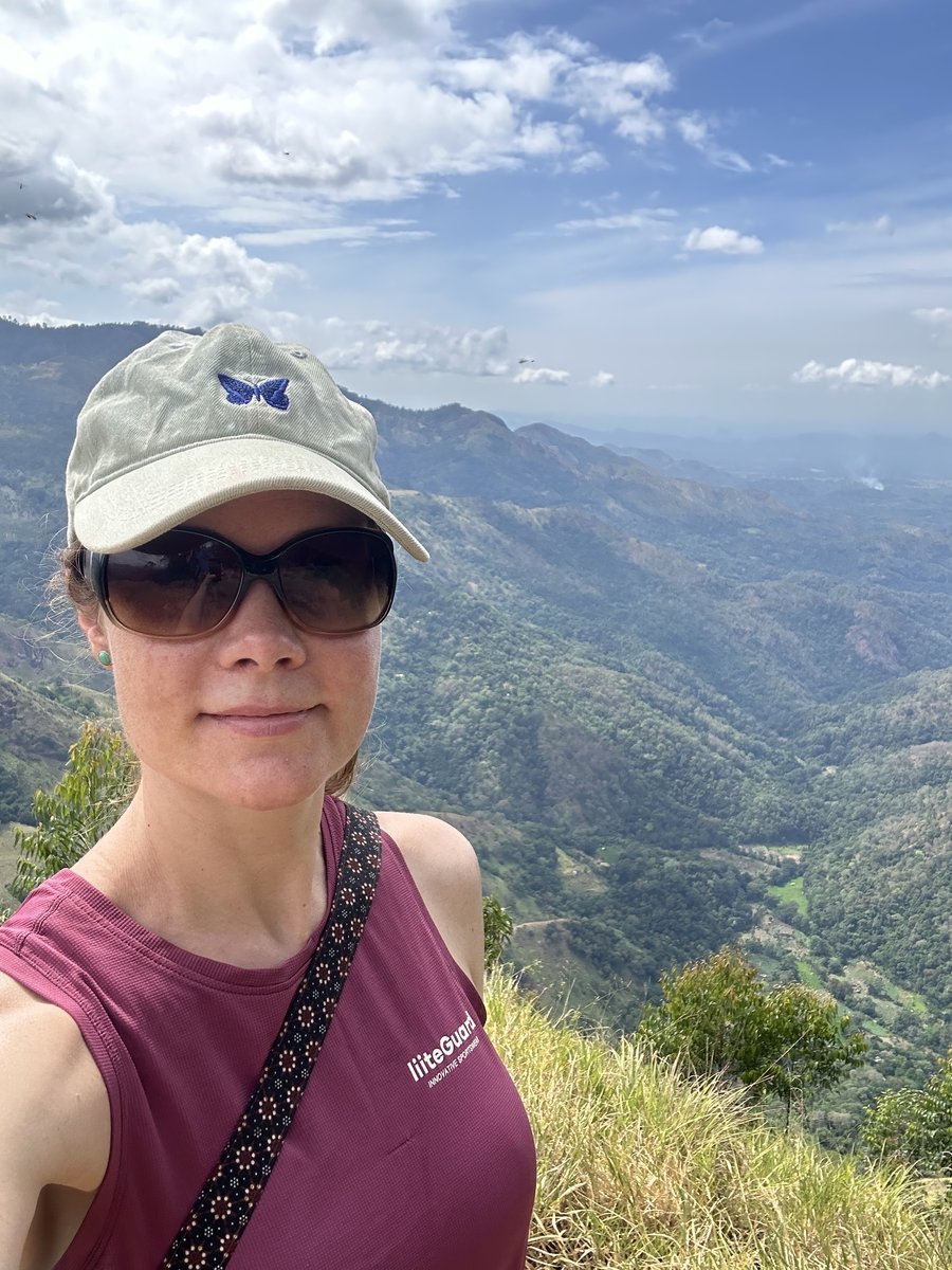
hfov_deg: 46.8
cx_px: 476
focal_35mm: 30
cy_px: 635
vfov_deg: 60.0
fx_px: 1100
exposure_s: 1/501
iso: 25
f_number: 1.9
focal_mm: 2.69
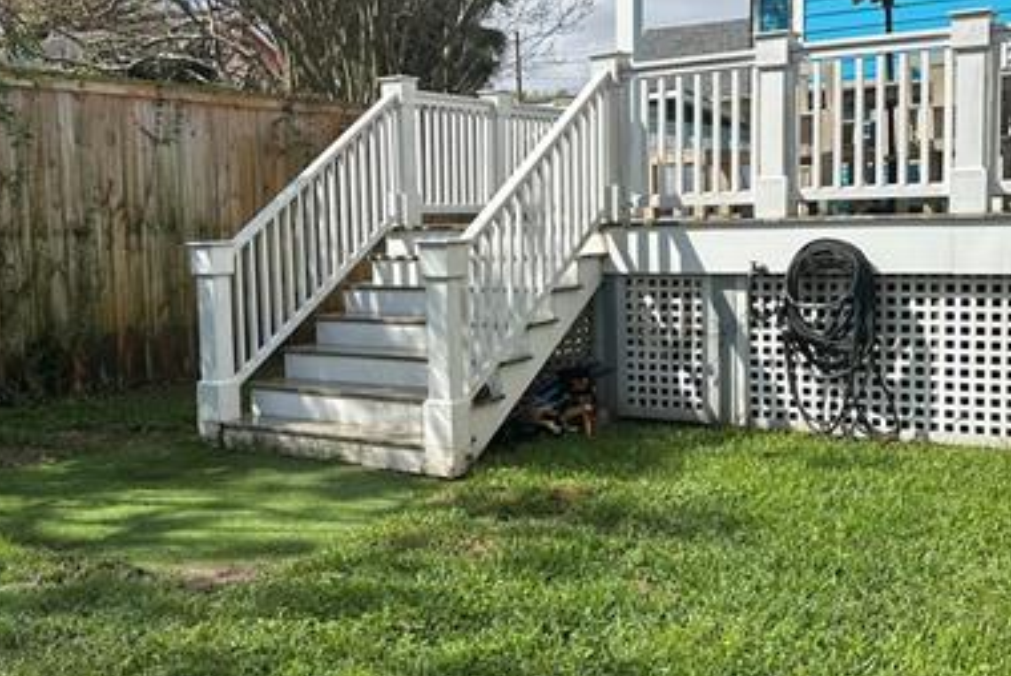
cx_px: 426
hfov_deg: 46.2
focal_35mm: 42
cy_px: 335
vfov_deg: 31.9
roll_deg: +1.7
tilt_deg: -4.6
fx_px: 1180
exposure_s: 1/4545
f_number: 1.78
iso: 80
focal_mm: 6.86
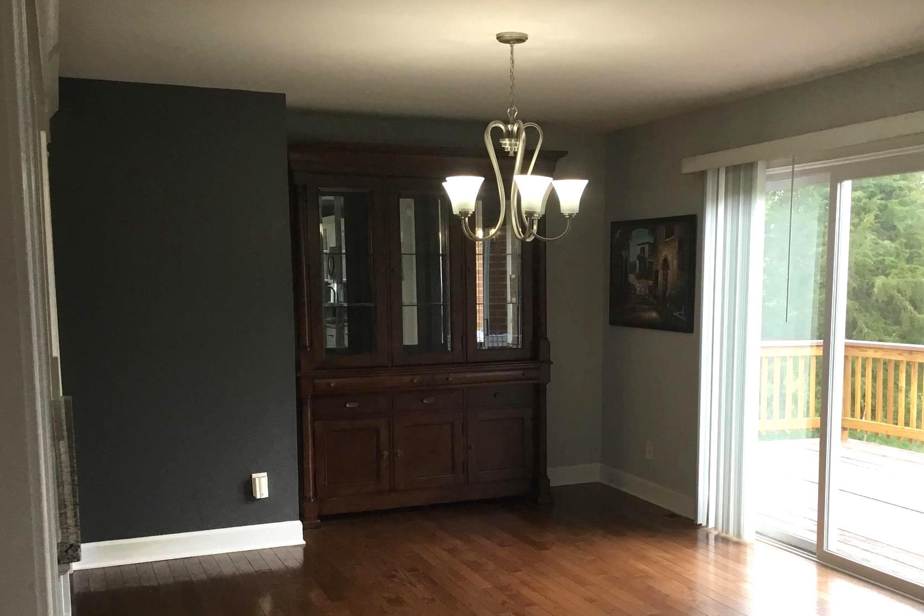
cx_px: 505
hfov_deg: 49.5
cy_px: 408
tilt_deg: -7.5
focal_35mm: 39
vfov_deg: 33.9
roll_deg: +0.7
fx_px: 1001
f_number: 2.4
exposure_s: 1/30
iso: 25
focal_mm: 3.3
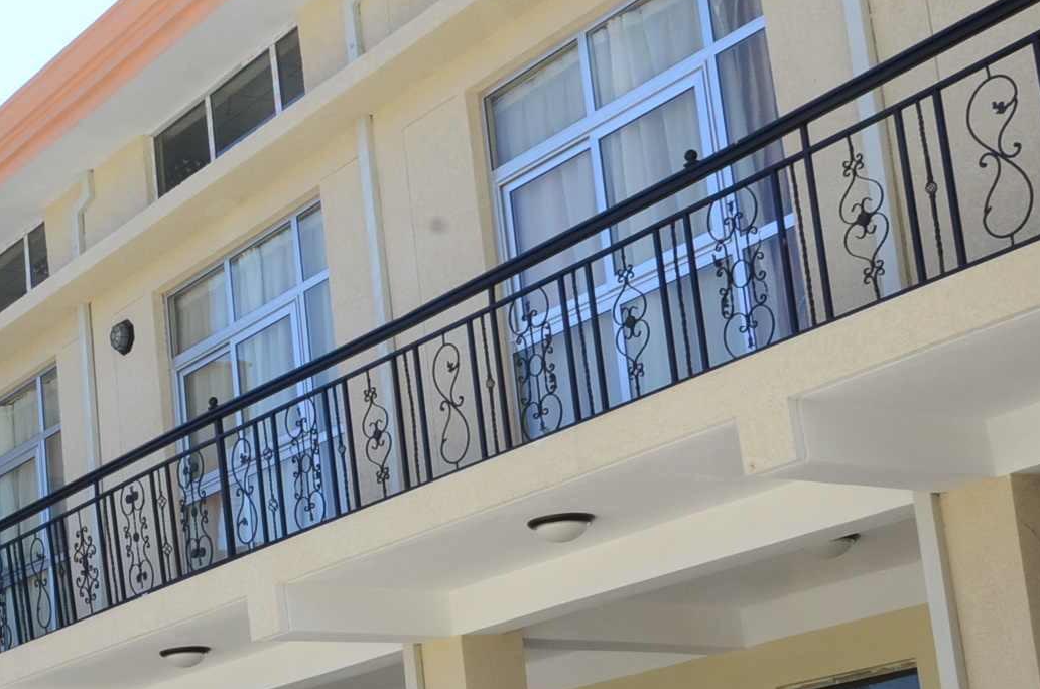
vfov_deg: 17.9
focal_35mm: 75
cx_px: -83
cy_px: 586
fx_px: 2168
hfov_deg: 25.2
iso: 500
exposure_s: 1/125
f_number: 18
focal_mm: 21
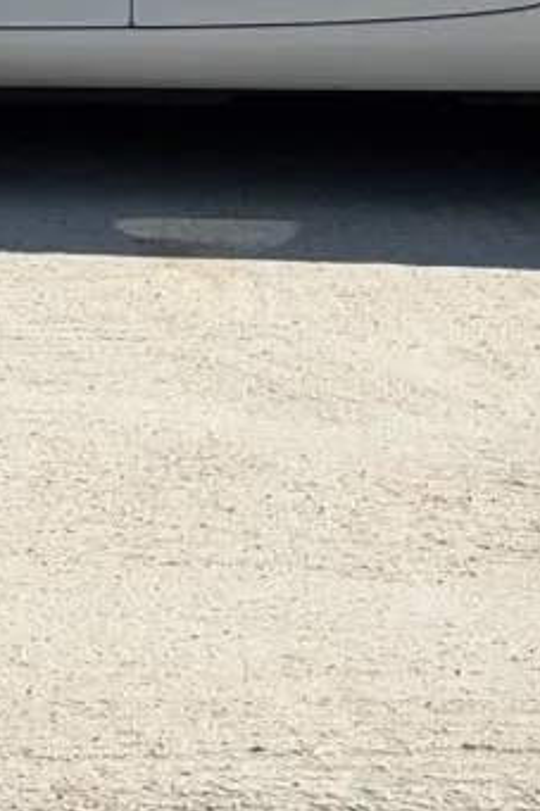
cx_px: 143
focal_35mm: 211
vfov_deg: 9.7
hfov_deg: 6.5
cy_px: -31
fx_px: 4752
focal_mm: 6.76
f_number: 1.78
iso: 64
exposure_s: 1/7874
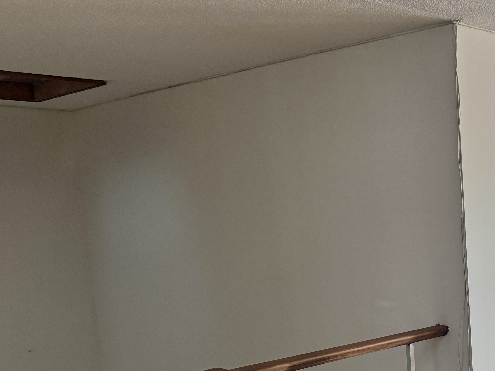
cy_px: 324
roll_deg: +3.4
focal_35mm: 55
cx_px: 496
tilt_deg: -8.6
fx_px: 786
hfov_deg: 32.2
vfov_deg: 25.8
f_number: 1.78
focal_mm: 6.76
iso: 200
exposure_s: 1/118
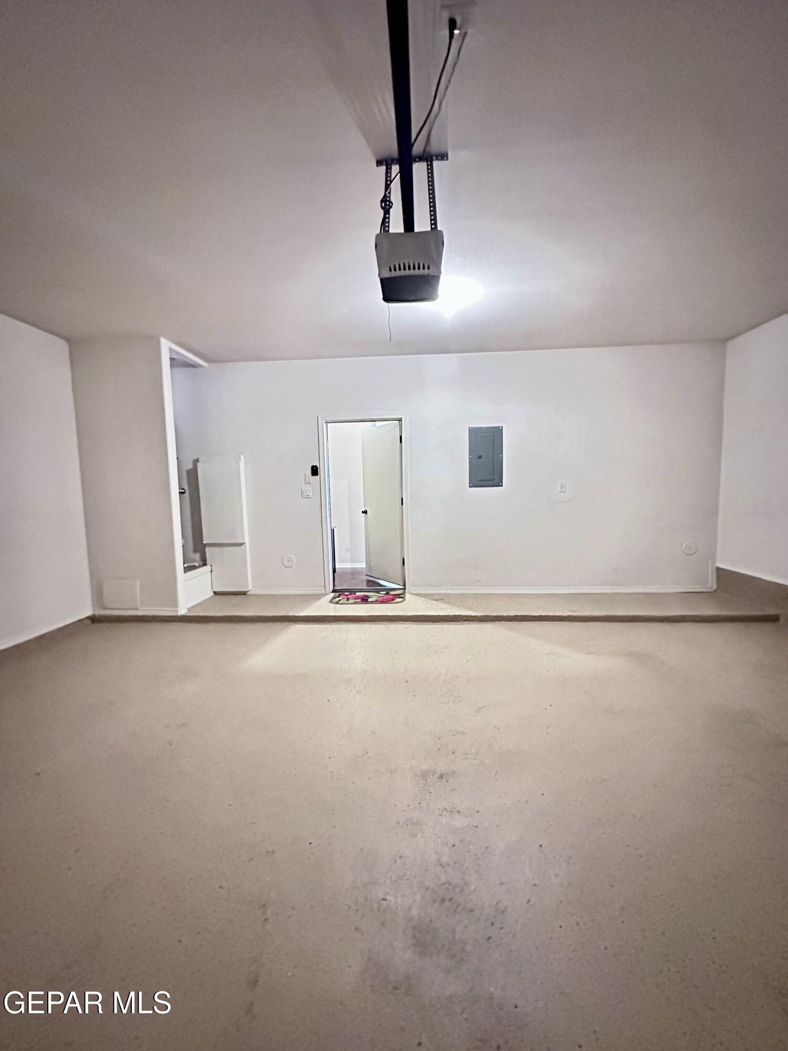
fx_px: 425
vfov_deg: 102.1
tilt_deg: -3.3
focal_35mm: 14
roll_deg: +1.5
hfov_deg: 85.7
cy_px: 526
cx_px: 394
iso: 2500
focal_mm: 2.22
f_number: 2.2
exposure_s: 1/24
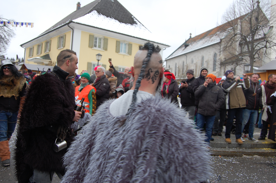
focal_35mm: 33
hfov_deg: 57.3
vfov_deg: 39.9
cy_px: 92
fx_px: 253
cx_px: 138
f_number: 5.6
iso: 320
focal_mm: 22
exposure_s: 1/125
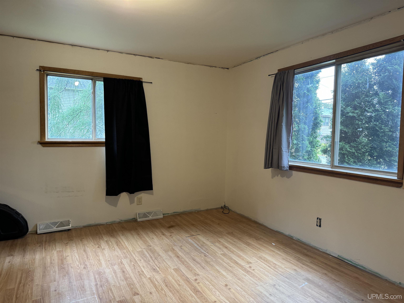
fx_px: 280
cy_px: 152
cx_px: 202
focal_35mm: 24
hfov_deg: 71.6
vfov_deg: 56.8
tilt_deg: -3.0
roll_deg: -0.6
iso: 200
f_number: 1.78
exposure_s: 1/64
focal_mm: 6.76
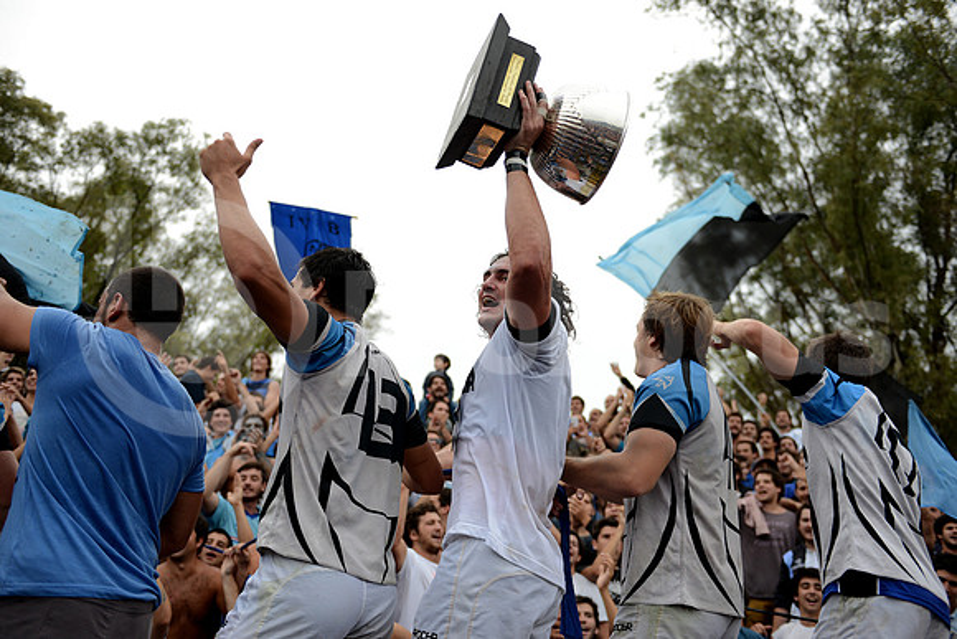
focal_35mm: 35
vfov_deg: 37.9
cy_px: 320
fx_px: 931
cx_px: 478
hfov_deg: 54.4
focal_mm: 35
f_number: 2.8
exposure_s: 1/1000
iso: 500
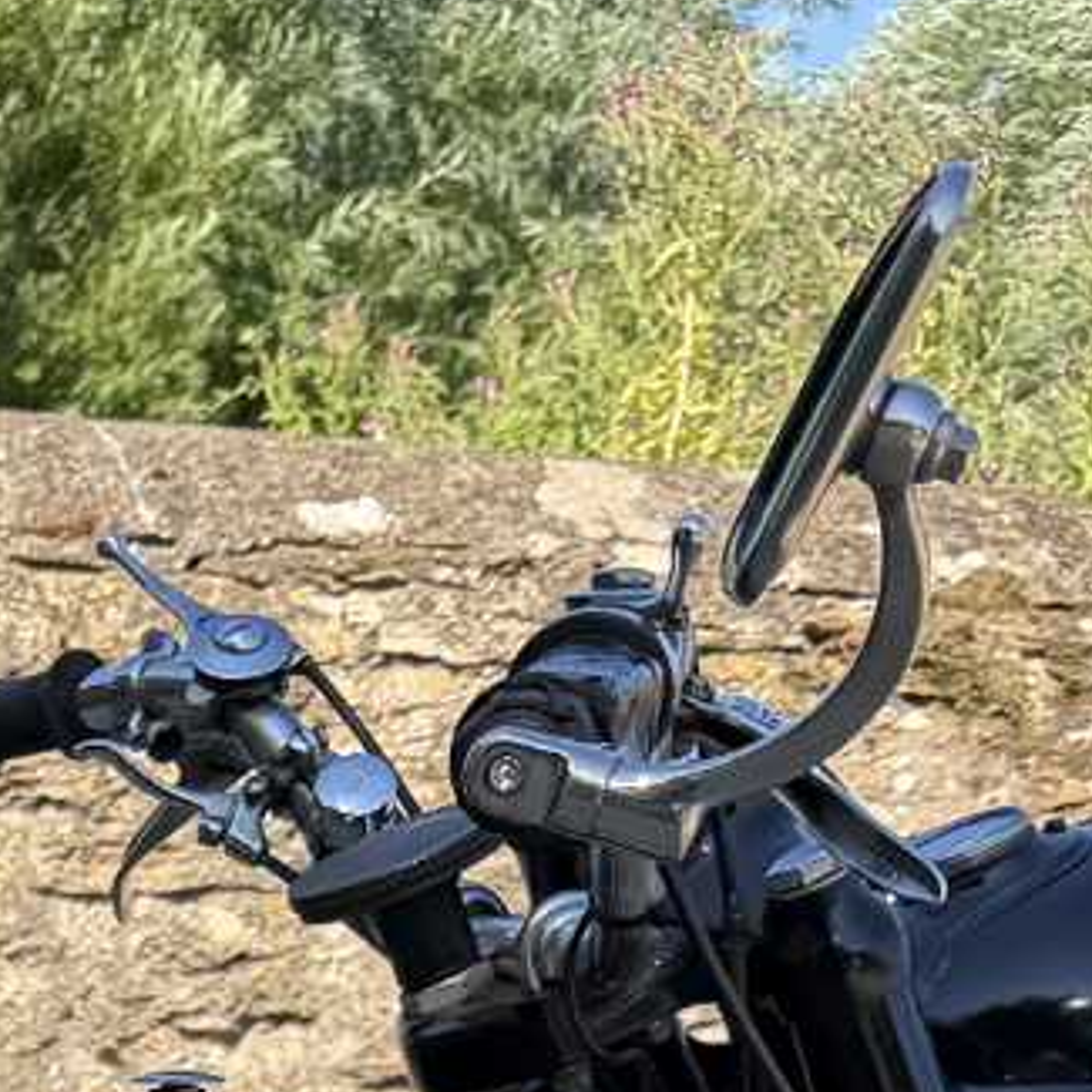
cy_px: 2340
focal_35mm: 124
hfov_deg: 12.7
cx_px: -911
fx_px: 4426
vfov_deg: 12.1
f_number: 1.8
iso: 80
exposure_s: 1/1060
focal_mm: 6.8
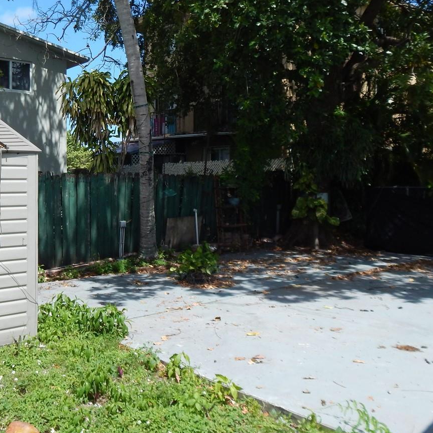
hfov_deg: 45.3
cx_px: 140
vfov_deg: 45.8
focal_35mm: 36
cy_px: 178
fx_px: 509
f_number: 3
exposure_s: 1/1500
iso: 125
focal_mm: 4
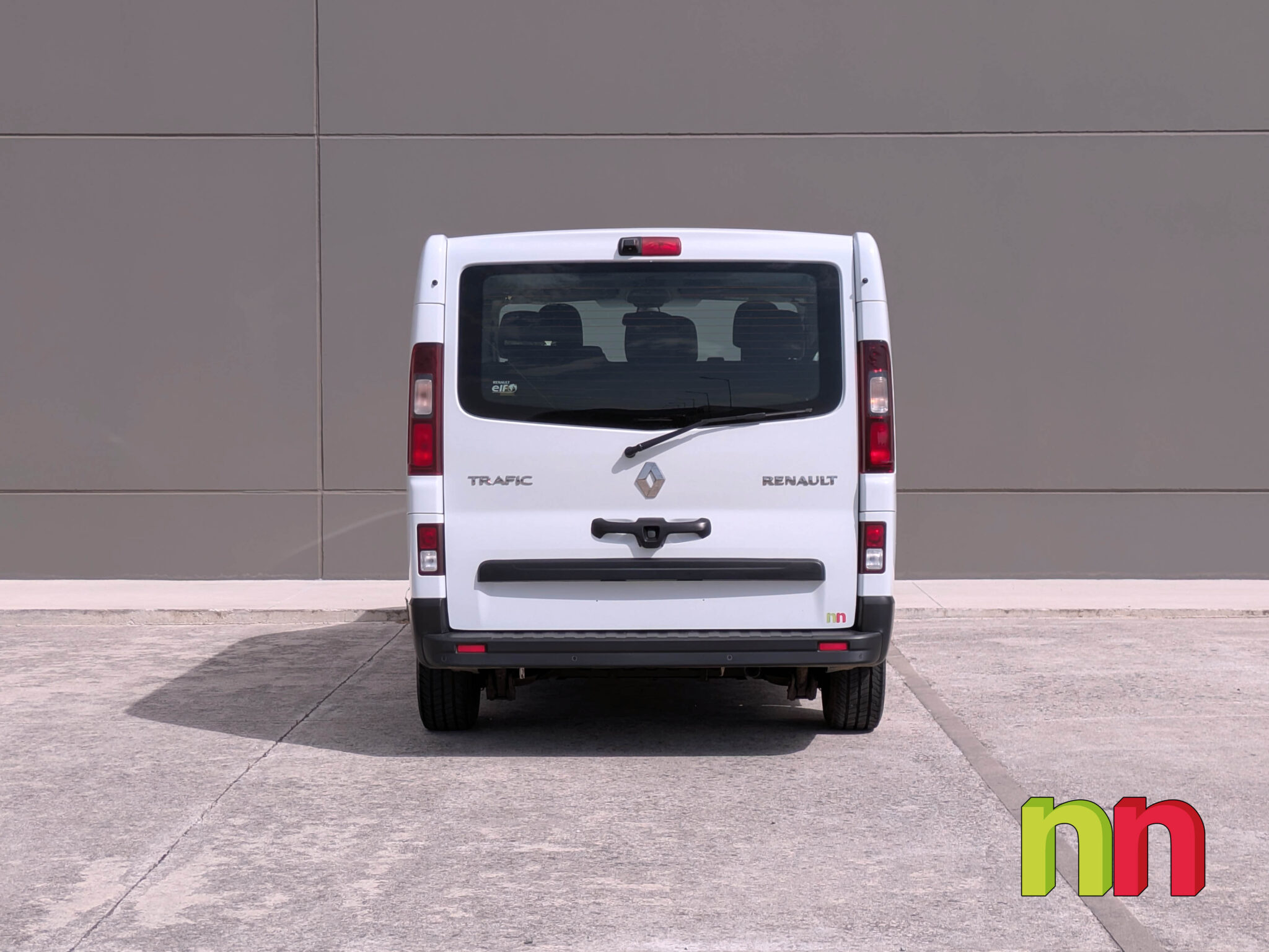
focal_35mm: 24
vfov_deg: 56.8
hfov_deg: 71.6
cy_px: 476
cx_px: 634
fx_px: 880
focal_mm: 6.86
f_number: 1.8
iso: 80
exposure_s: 1/3200
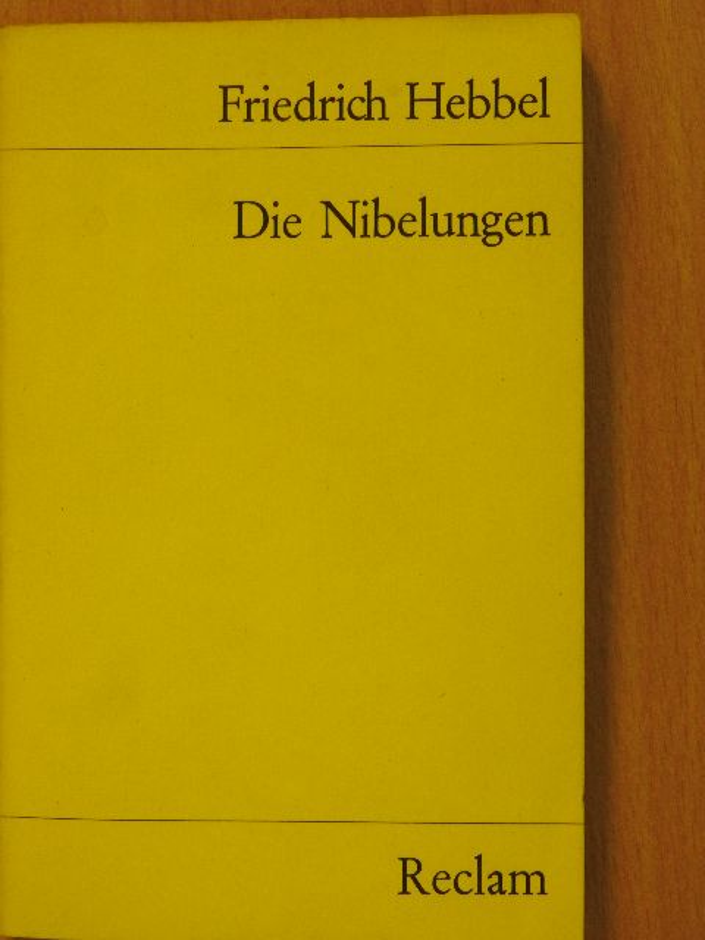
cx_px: 352
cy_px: 470
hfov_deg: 24.4
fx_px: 1629
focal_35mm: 60
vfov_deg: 32.2
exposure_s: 1/25
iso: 400
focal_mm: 10.7
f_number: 4.2
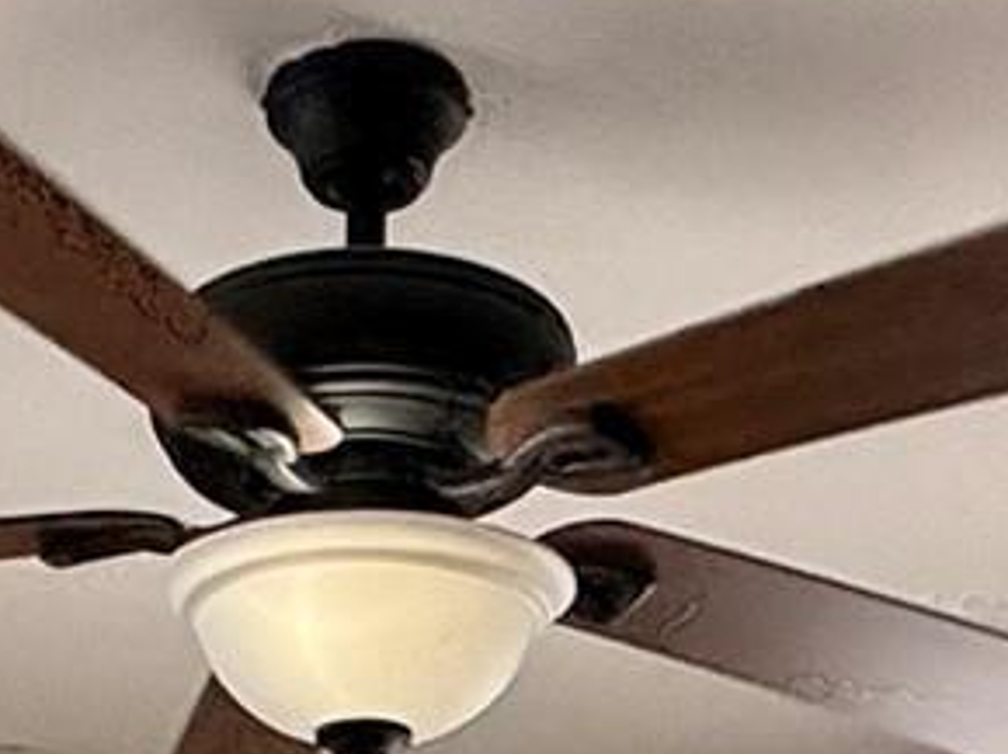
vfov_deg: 12.6
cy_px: 1623
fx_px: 2880
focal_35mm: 99
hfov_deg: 19.8
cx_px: 351
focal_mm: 2.22
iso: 64
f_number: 2.2
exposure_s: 1/300
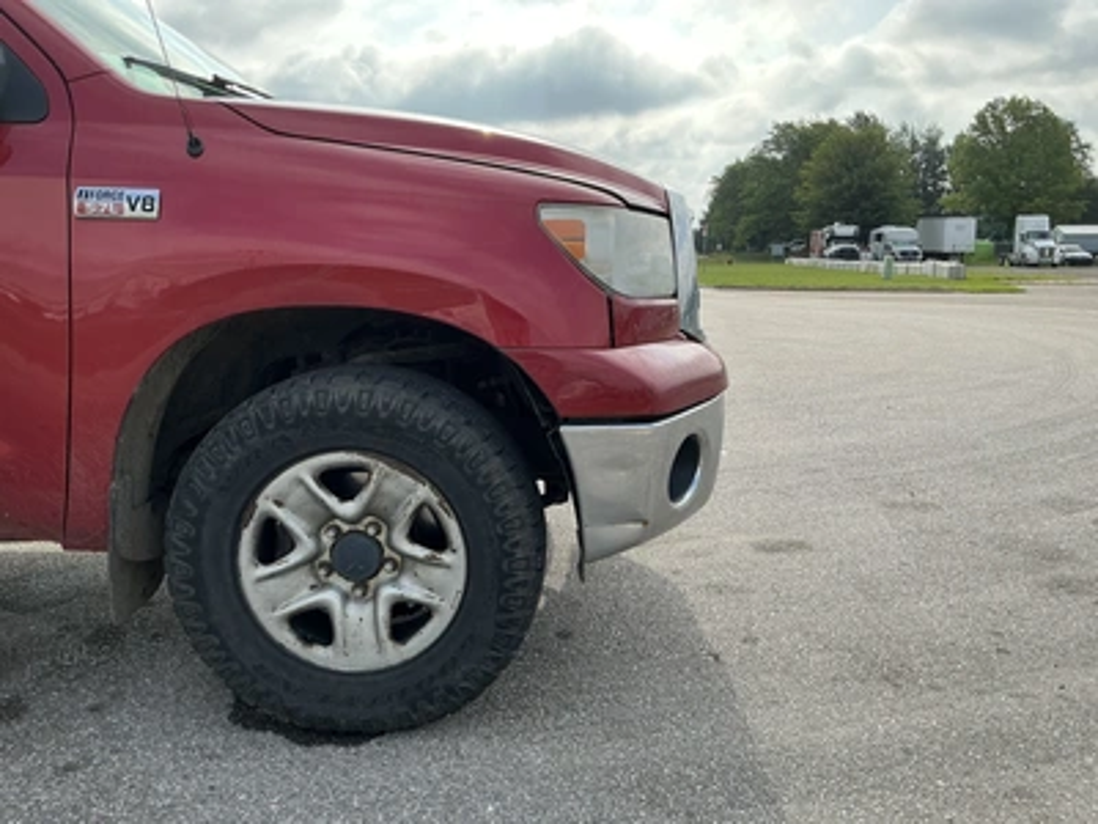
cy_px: 412
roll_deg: +1.5
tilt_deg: -7.3
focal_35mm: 28
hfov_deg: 63.4
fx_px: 888
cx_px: 549
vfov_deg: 49.7
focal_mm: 3
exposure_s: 1/1055
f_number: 1.8
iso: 25
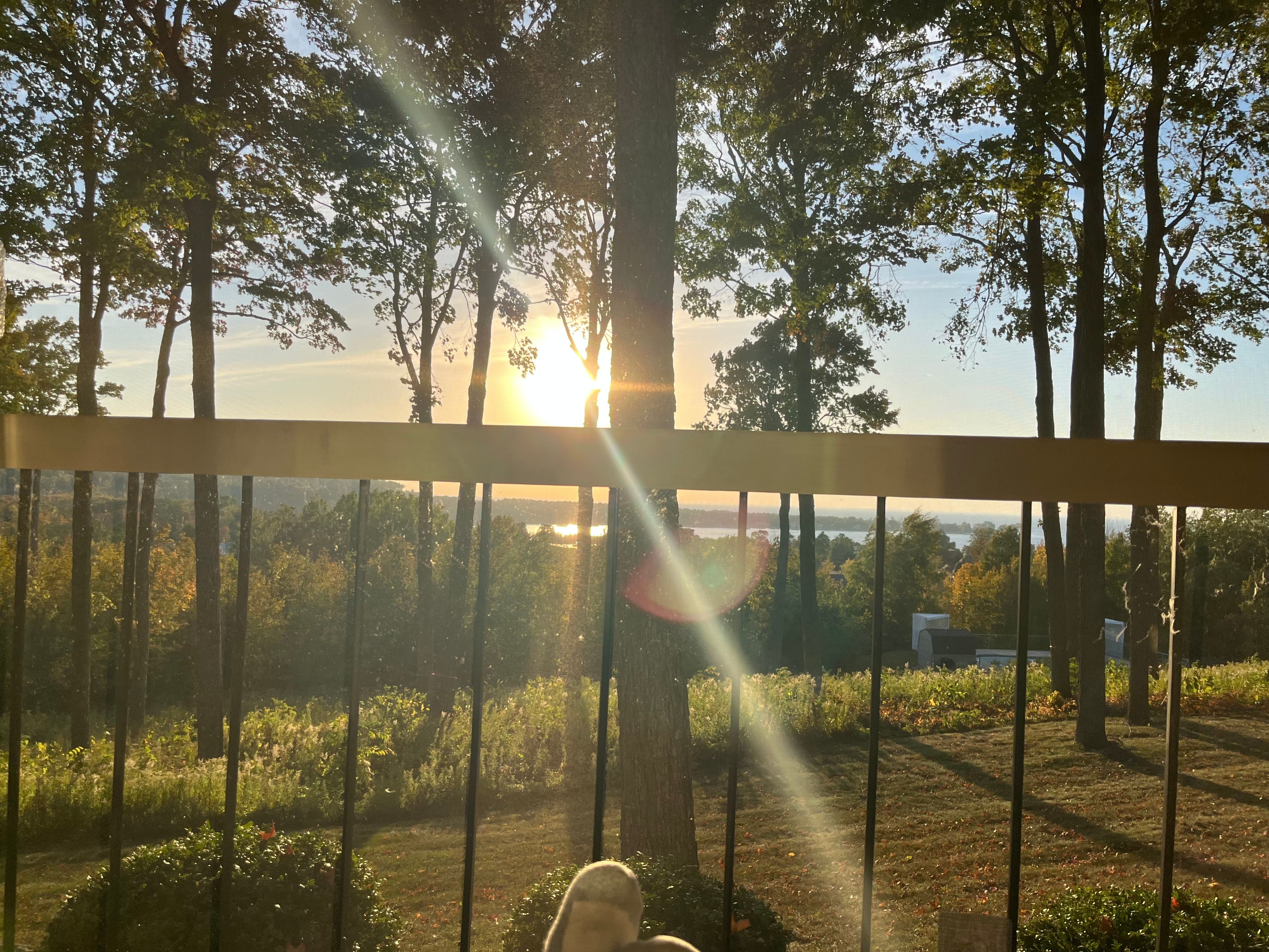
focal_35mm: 26
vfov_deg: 53.1
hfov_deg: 67.3
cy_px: 476
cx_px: 634
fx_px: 953
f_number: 1.6
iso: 50
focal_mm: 5.1
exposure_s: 1/2268
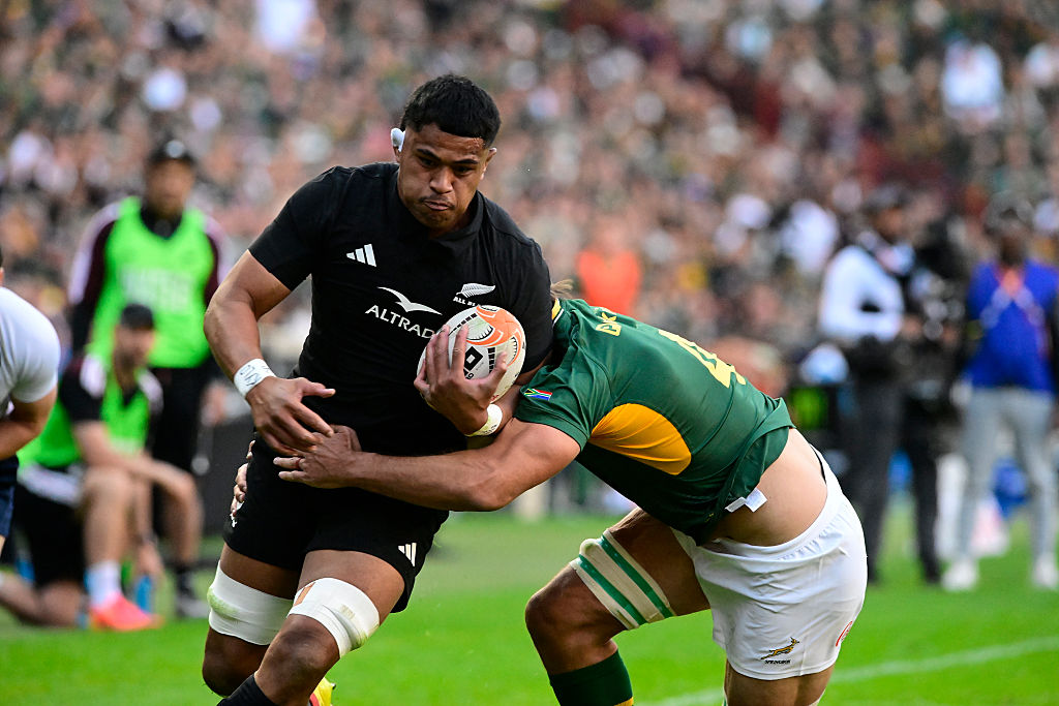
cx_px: 530
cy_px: 353
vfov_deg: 3.4
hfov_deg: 5.2
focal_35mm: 400
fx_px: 11768
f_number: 6.3
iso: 10000
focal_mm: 400
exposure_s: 1/1600
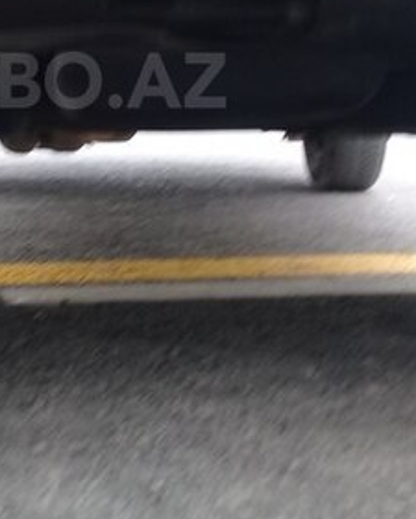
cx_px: 37
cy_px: 80
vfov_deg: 26.1
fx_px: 1092
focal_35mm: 71
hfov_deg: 21.1
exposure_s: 1/50
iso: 64
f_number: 2.2
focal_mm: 3.3
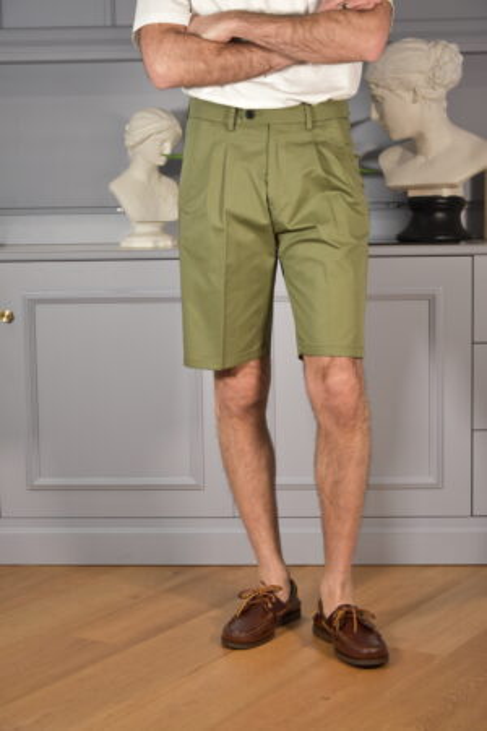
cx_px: 244
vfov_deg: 28.1
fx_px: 1461
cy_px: 366
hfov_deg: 18.9
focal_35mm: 72
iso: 800
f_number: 4.8
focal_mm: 48
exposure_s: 1/30
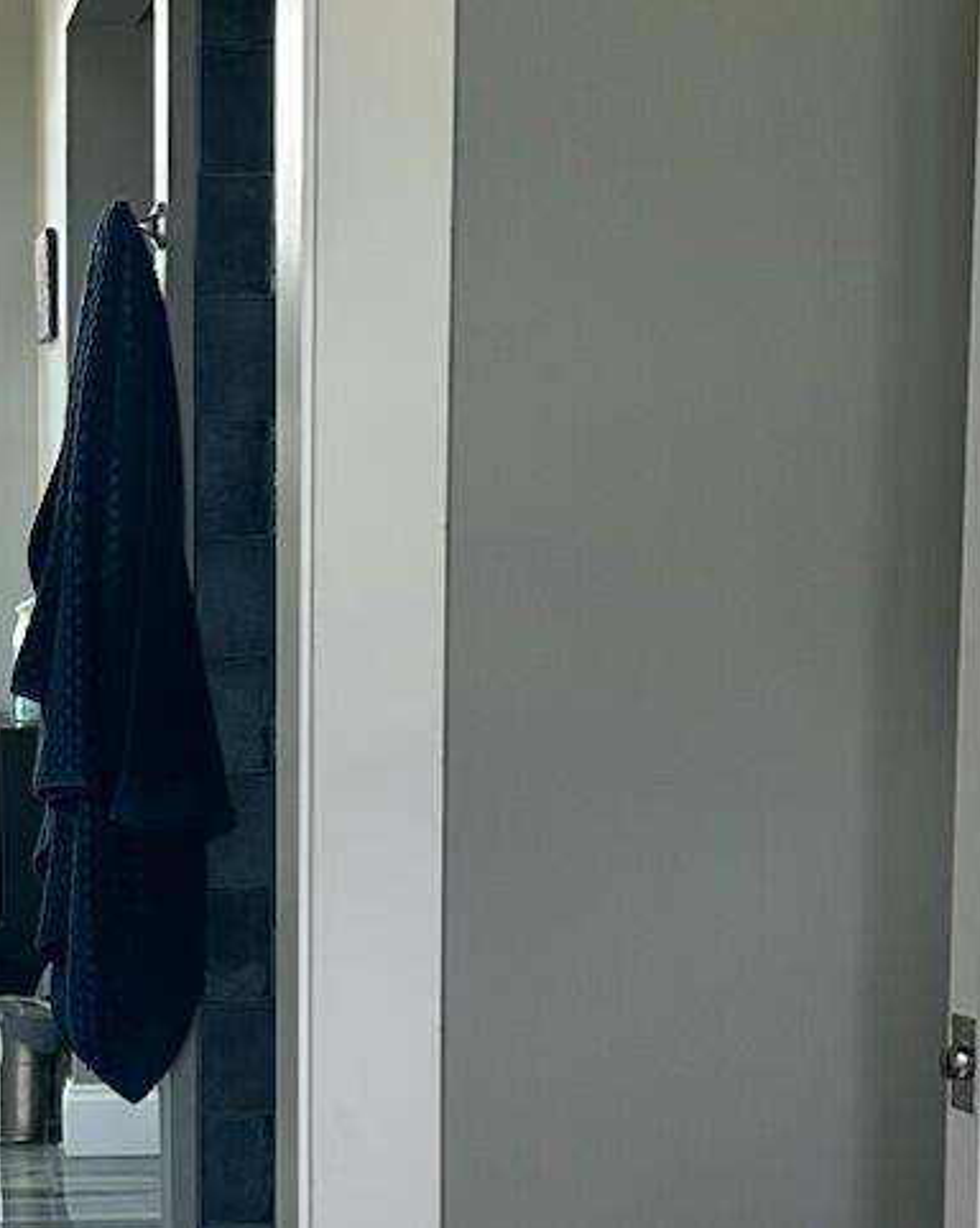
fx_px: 2832
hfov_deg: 18.9
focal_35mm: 78
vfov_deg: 24.4
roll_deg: +0.9
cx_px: -82
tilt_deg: -6.0
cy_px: 812
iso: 200
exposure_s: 1/120
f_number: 1.78
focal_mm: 6.86
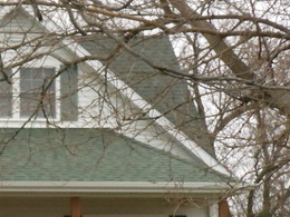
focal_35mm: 344
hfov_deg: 5.7
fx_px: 2882
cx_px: -16
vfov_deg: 4.3
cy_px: 228
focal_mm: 19.11
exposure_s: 1/60
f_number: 5
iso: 800
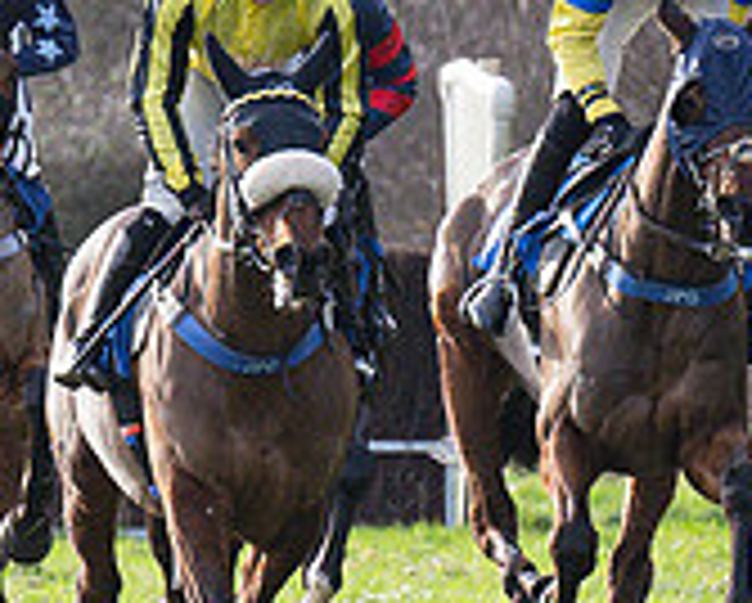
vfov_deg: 0.9
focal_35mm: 1700
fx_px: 37880
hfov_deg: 1.1
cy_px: 68
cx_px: 879
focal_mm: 175
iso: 640
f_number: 4
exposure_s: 1/1250
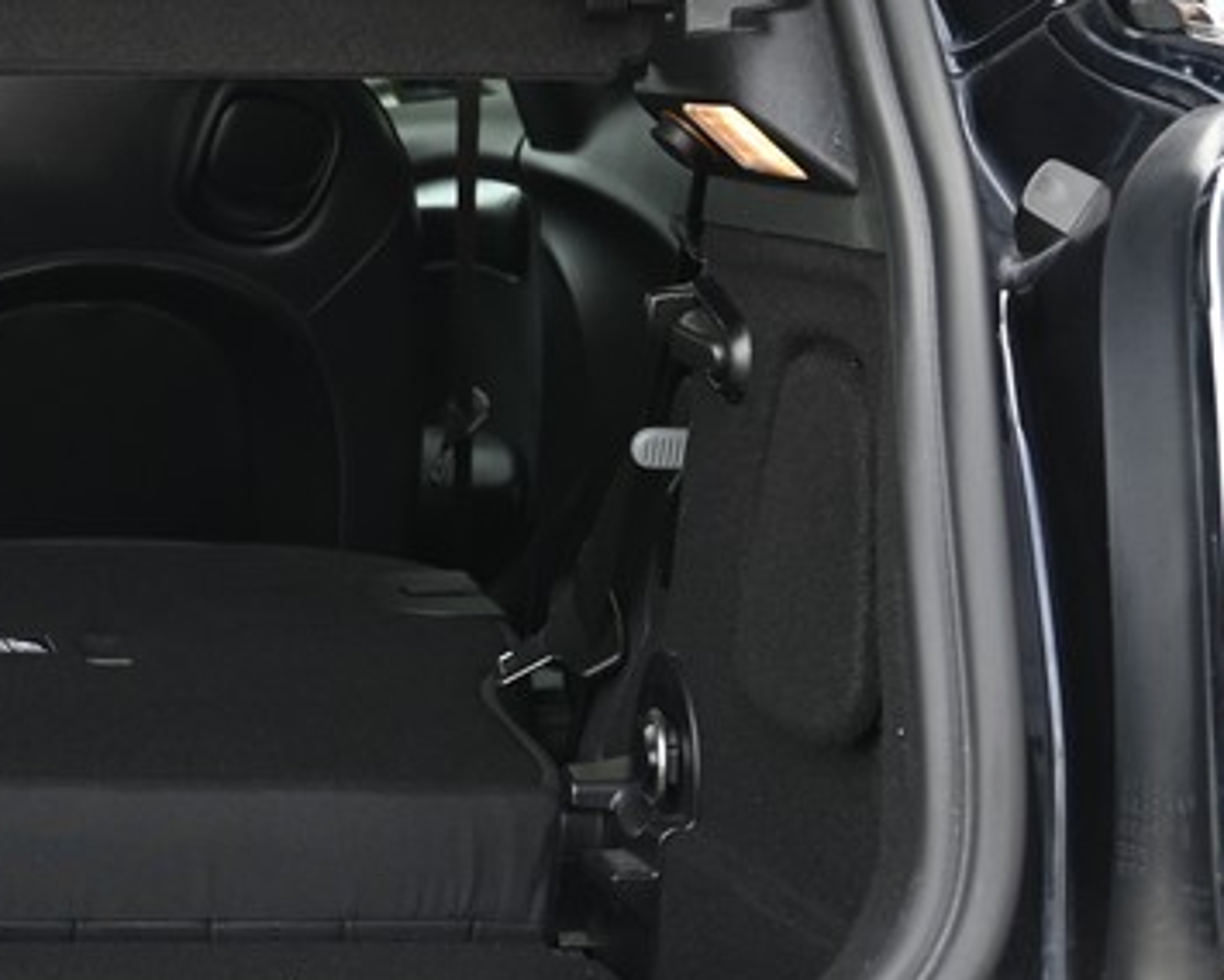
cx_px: -417
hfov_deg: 17.7
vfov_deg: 15.2
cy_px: 207
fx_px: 3639
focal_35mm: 100
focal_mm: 34.5
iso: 140
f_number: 5.6
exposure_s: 1/90
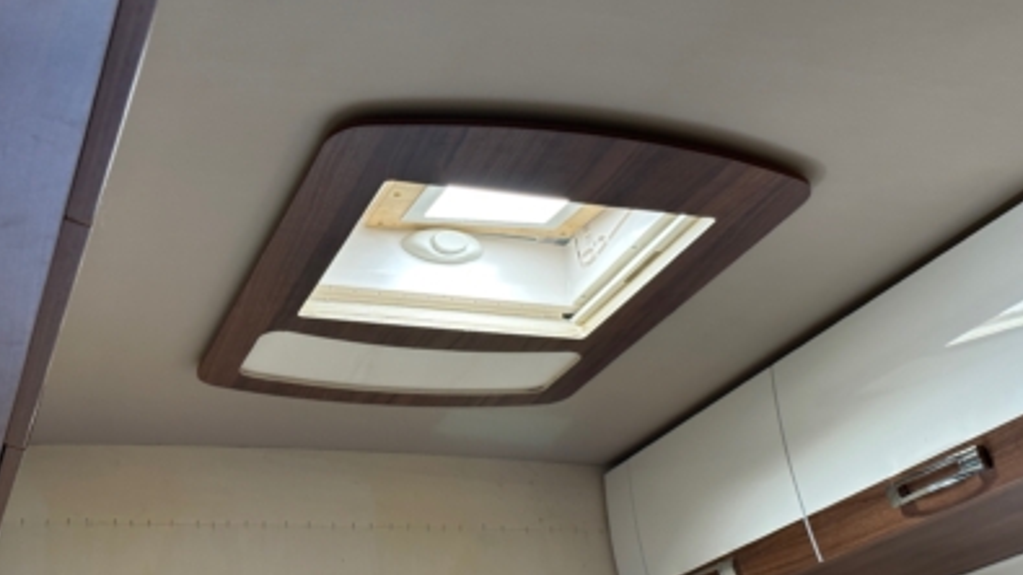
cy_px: 316
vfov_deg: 22.6
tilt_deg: +23.2
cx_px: 513
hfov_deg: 39.2
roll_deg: +5.9
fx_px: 1437
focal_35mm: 53
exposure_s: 1/100
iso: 160
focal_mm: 6.86
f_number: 1.78
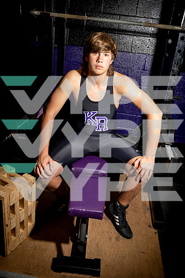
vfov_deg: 60.3
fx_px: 239
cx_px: 92
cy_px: 139
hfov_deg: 42.3
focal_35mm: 31
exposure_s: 1/250
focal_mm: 31
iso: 500
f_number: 5
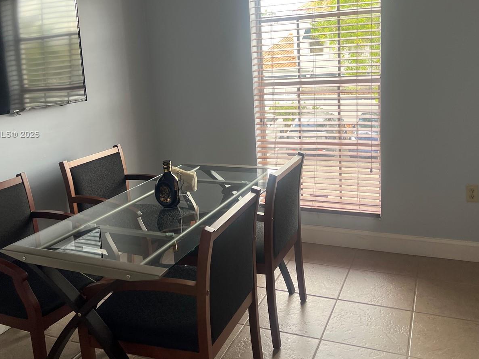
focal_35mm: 35
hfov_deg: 52.6
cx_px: 232
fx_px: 484
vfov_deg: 40.4
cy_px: 135
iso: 64
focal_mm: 5.7
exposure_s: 1/120
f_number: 1.5
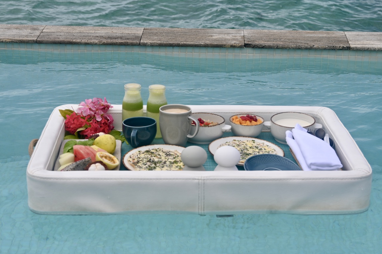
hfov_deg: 31.2
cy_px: 127
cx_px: 191
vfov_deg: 21.1
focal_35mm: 64
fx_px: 684
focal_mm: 43
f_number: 7.1
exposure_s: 1/400
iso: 100
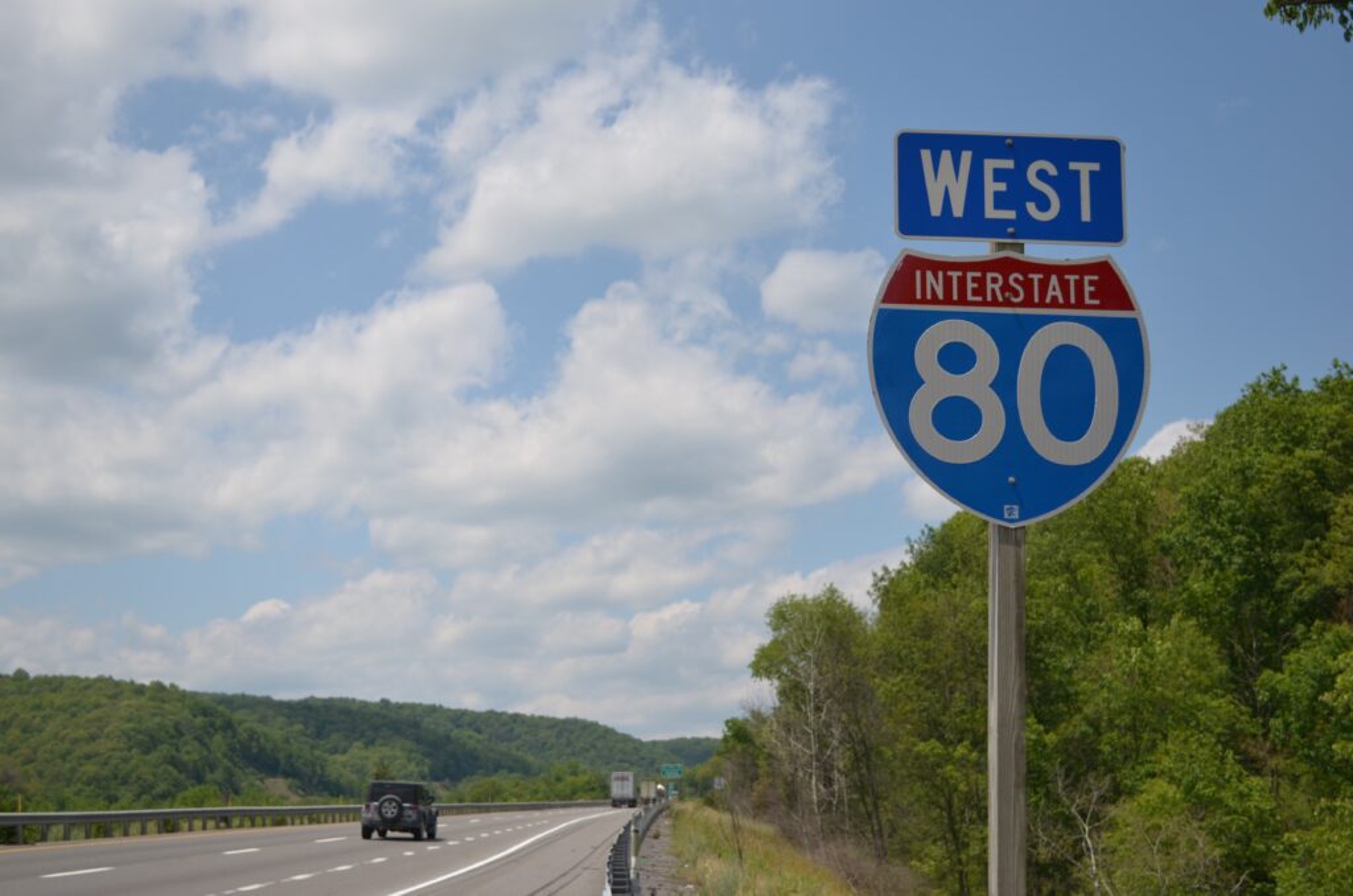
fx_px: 1913
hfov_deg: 39.0
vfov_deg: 26.4
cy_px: 448
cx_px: 676
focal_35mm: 51
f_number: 5
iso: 200
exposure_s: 1/2000
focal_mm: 34
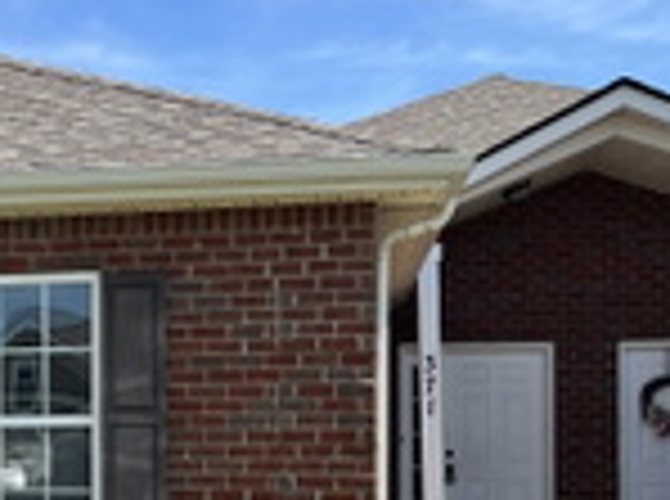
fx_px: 1352
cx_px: 0
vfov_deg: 20.6
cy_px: 419
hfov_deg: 26.4
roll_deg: -0.1
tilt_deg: +0.3
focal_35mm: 70
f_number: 1.5
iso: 50
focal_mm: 5.7
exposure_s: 1/2632
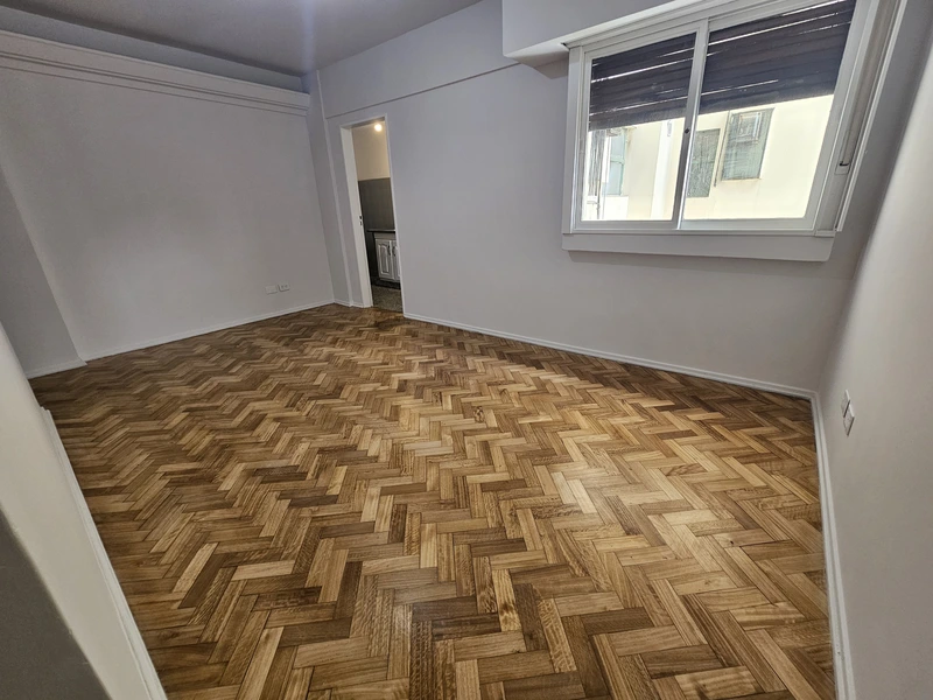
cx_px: 466
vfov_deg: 89.9
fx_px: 350
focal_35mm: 13
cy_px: 350
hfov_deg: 106.2
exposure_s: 1/50
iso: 160
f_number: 2.2
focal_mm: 2.2
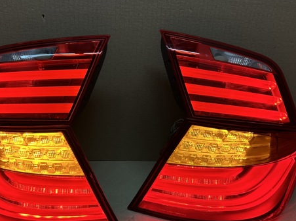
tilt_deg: -29.8
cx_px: 132
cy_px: 127
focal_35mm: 34
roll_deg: -3.5
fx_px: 290
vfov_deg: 41.6
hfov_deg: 53.9
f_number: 1.78
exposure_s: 1/179
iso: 64
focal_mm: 6.86
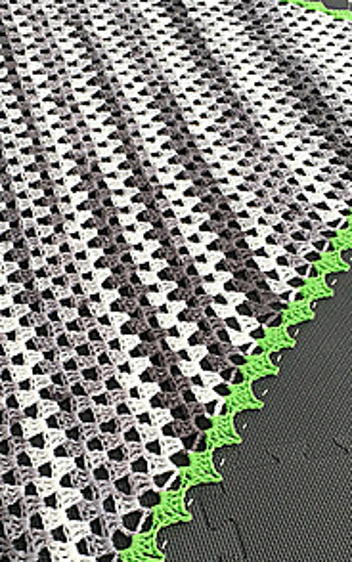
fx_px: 1027
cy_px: 363
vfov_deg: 30.4
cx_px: 122
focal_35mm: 67
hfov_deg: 19.4
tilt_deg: -45.1
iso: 50
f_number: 2.2
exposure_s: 1/30
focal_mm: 4.15
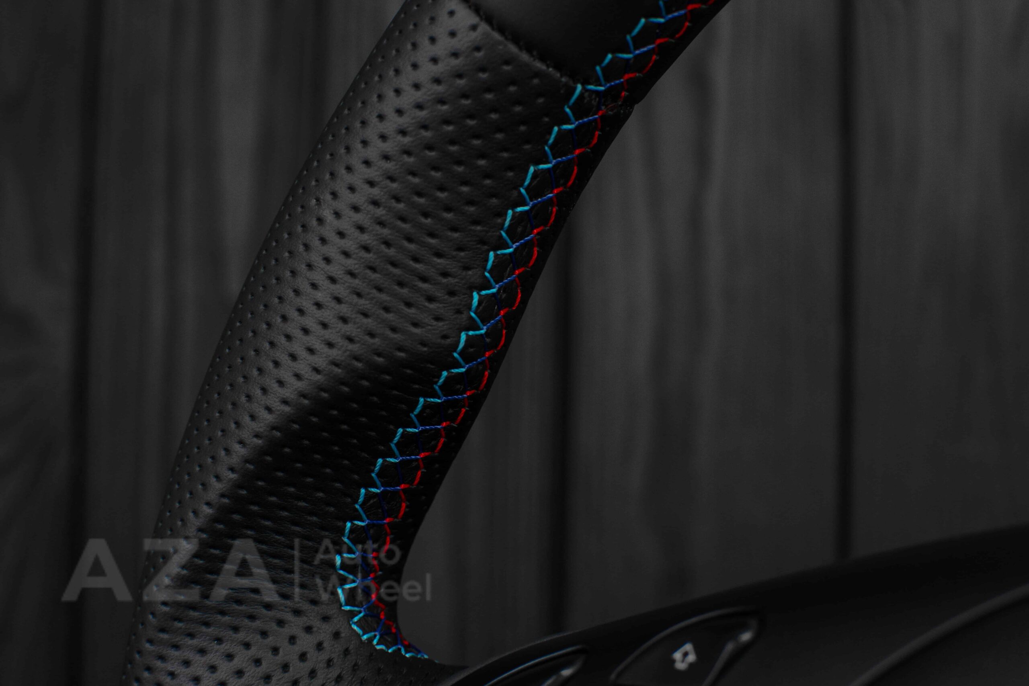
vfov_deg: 25.8
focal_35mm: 52
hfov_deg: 37.8
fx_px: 1501
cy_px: 343
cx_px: 514
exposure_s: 1/125
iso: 500
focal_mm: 35
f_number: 6.3
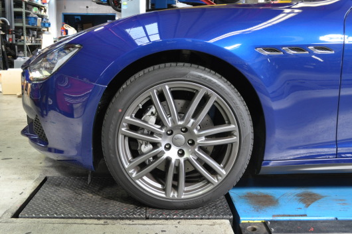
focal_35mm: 36
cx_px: 176
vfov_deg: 36.8
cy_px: 117
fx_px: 352
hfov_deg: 53.2
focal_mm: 24
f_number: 5.6
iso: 800
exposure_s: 1/60
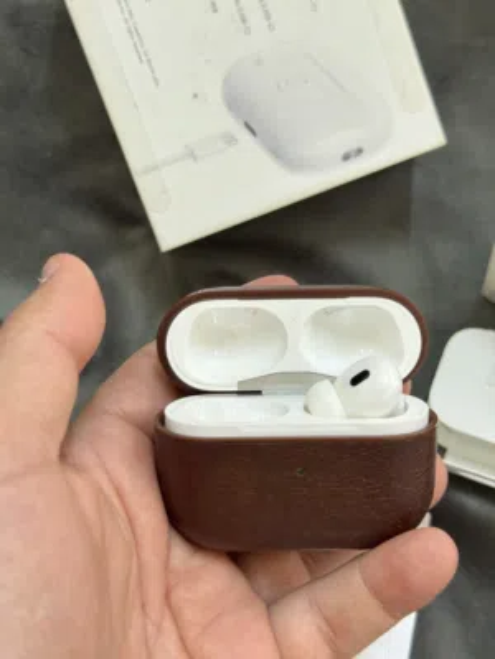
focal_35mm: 48
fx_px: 915
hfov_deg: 30.3
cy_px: 330
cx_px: 248
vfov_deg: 39.7
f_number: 1.78
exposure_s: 1/40
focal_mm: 6.76
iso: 250
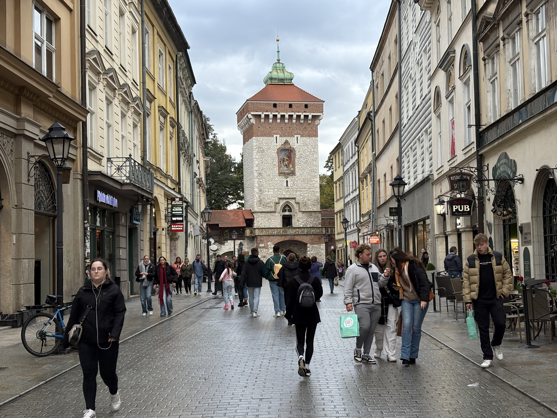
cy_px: 209
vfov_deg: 28.0
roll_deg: +1.5
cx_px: 278
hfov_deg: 36.8
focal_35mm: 52
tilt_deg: +4.0
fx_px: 837
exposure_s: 1/114
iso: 64
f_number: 1.6
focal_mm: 5.96
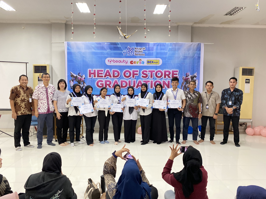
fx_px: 200
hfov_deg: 67.3
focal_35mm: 26
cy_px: 100
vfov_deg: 53.1
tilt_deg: -1.5
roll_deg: +0.3
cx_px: 133
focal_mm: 4.25
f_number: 1.8
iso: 400
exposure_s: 1/50
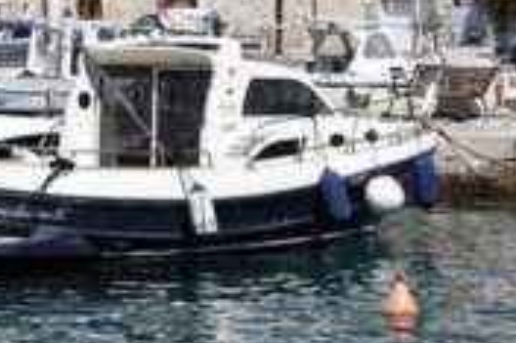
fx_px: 2148
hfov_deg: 13.0
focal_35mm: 150
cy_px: -358
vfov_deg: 8.6
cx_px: -252
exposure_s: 1/400
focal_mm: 33
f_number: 8
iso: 100
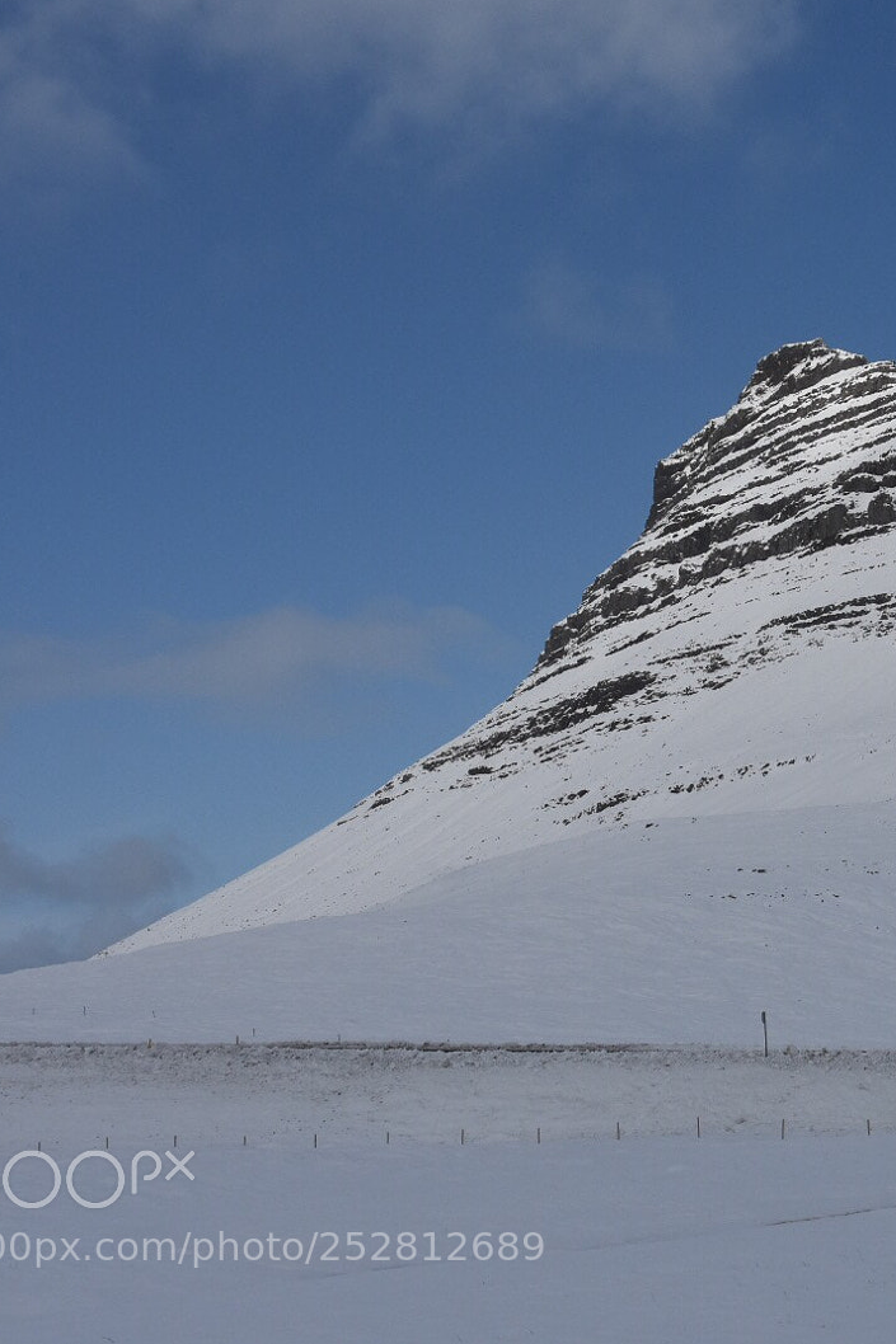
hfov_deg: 22.1
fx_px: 2203
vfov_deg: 33.9
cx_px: 896
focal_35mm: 59
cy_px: 669
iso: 400
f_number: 13
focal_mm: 26
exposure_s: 1/1600
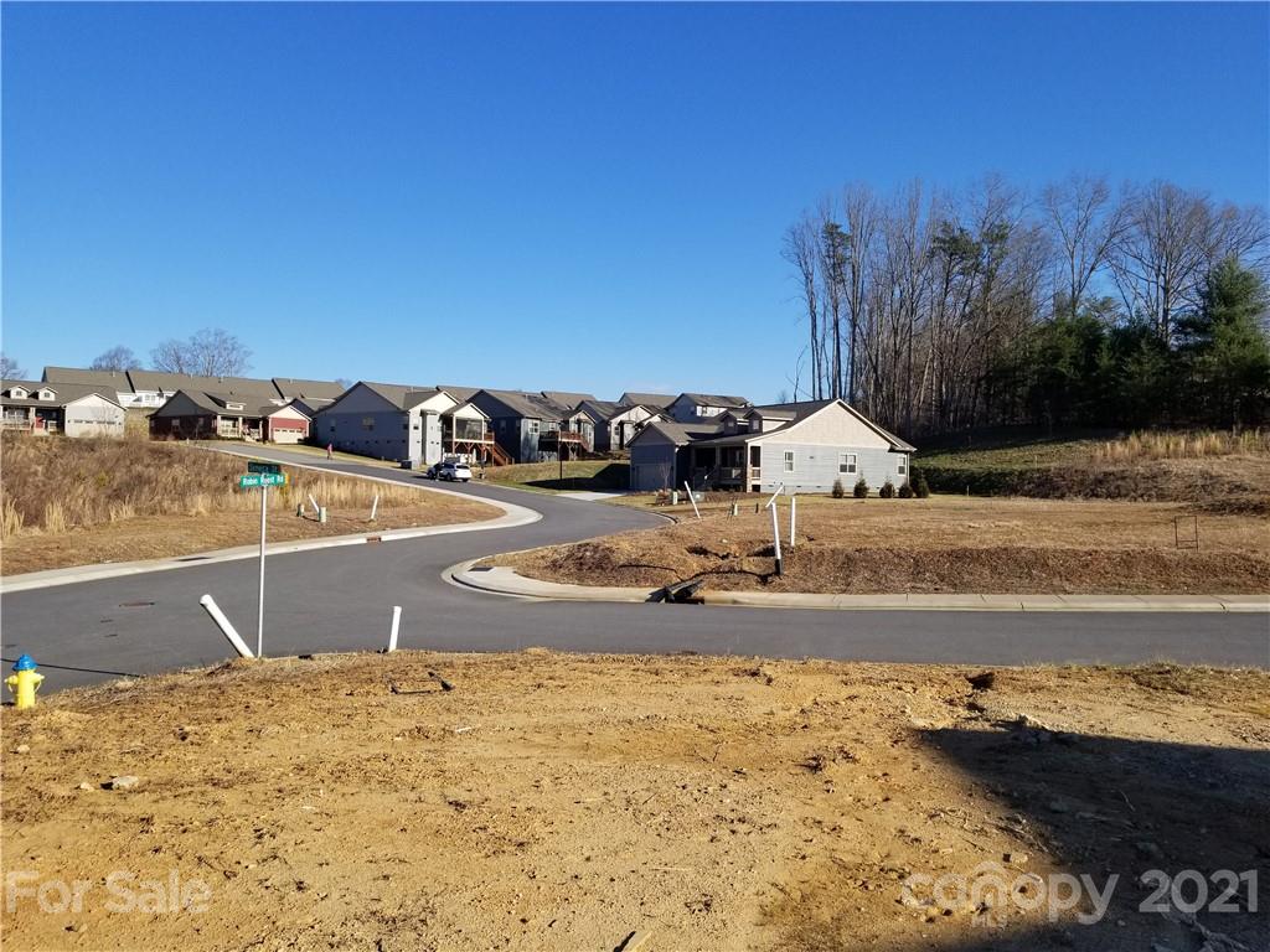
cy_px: 476
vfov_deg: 53.1
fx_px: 954
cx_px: 635
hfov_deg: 67.3
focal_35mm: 26
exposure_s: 1/2320
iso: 50
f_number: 1.7
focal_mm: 4.3
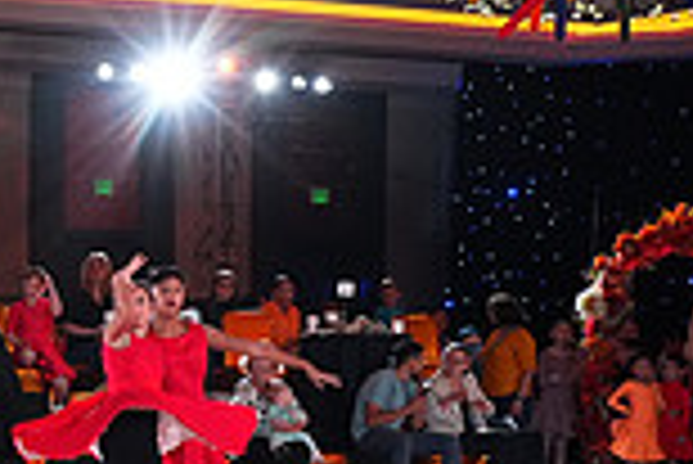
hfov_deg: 15.3
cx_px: -603
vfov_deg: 12.1
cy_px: 403
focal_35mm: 113
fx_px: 2177
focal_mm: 30
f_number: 5.6
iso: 5000
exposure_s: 1/400
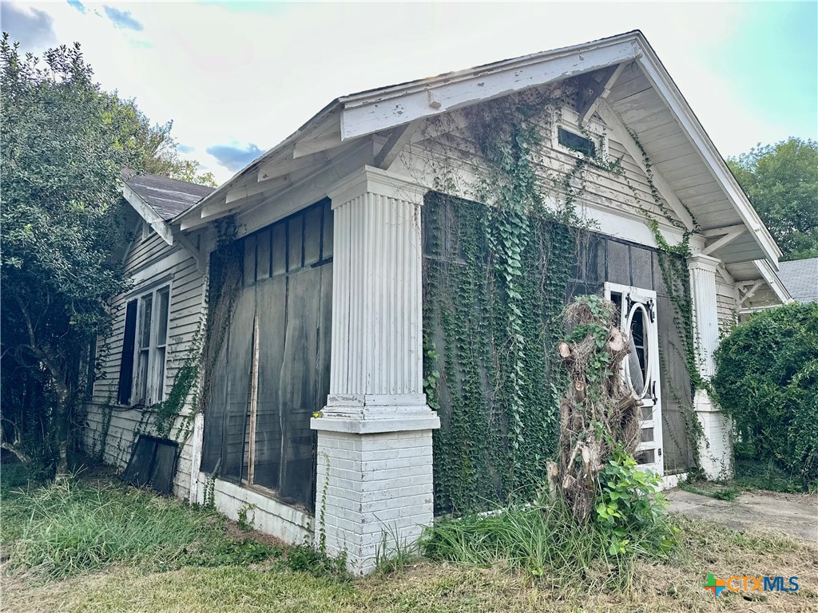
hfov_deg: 71.6
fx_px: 567
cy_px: 306
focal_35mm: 24
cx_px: 409
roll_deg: -0.2
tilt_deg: +7.4
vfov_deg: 56.8
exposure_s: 1/879
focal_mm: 6.86
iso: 80
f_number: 1.78
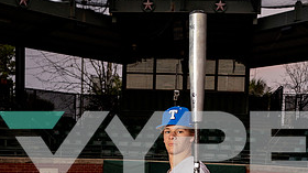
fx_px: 481
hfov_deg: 35.5
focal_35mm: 59
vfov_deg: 18.9
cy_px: 224
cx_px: 163
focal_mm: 35
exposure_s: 1/250
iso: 800
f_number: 5
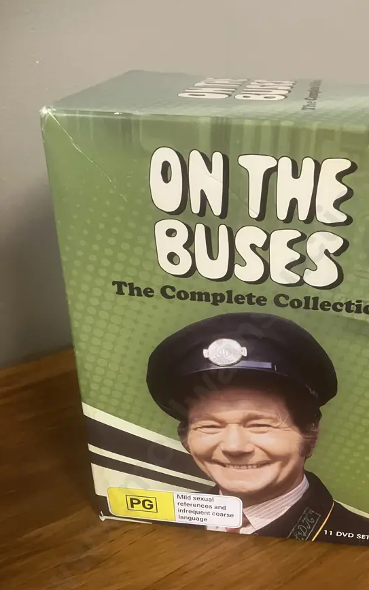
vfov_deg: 55.2
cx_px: 258
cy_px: 322
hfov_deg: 35.8
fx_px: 563
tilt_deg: -27.1
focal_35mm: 35
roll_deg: -3.2
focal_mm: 3.99
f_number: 1.8
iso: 320
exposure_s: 1/50
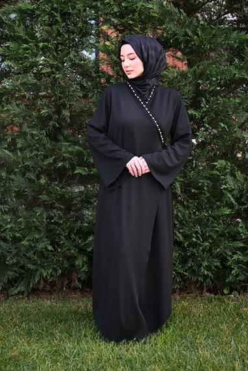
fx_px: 816
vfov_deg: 25.7
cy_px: 187
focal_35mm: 79
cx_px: 130
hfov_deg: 17.3
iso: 400
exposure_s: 1/250
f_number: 4.5
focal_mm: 50
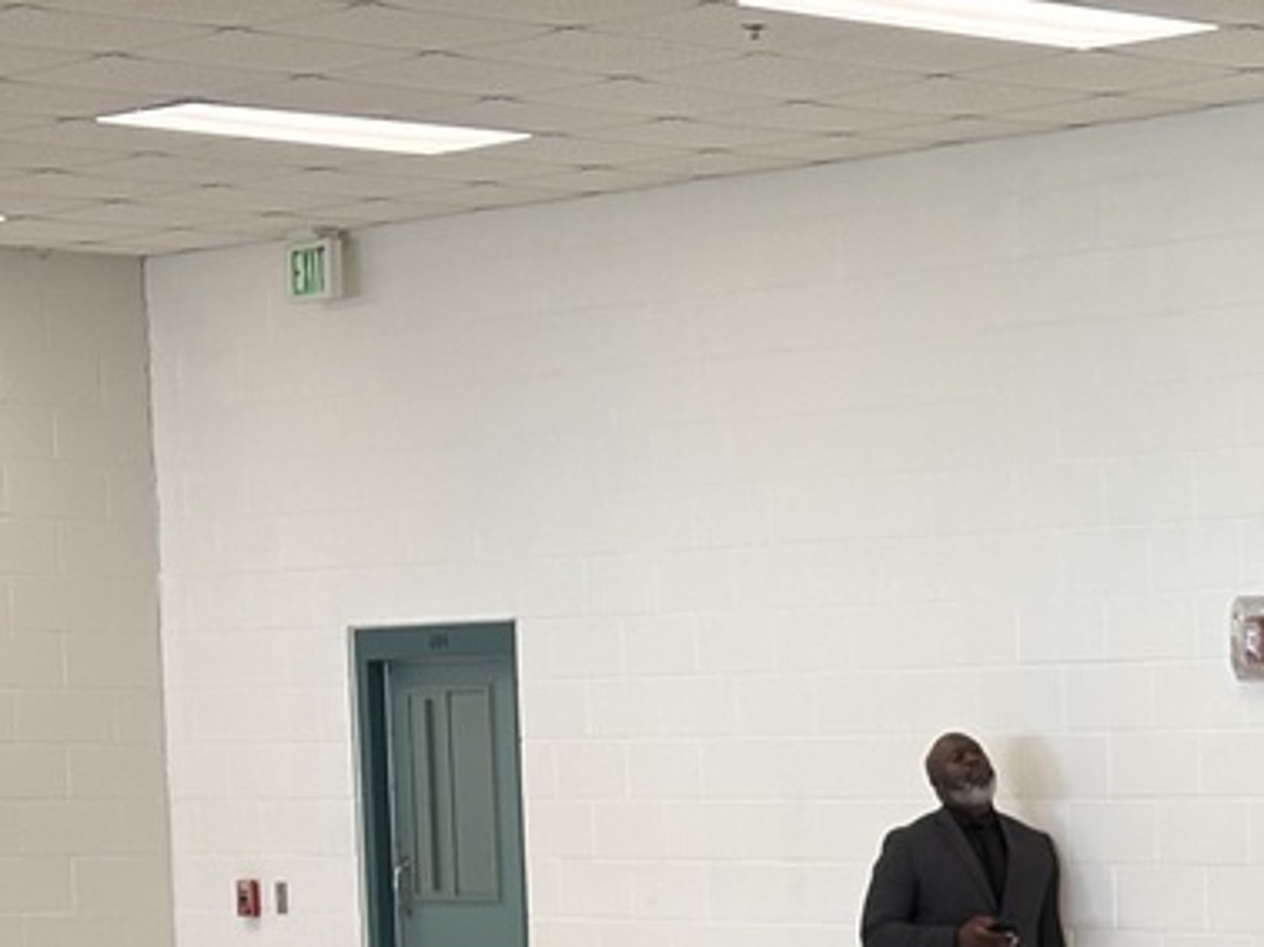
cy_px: 1258
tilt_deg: -5.0
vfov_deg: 10.3
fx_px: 5145
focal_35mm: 141
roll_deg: +0.9
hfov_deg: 13.6
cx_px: 1491
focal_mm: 5.96
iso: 64
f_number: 1.6
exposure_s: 1/60
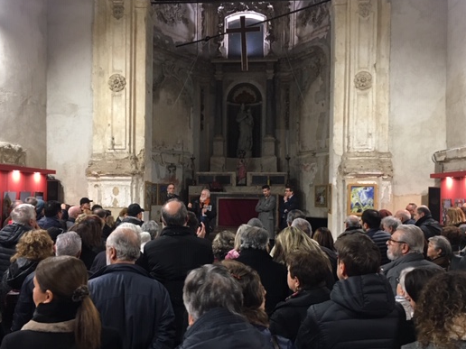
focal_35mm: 36
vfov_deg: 39.6
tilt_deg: -0.4
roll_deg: -1.3
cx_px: 227
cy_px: 197
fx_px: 485
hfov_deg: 51.3
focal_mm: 4.15
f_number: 2.2
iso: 160
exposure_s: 1/33
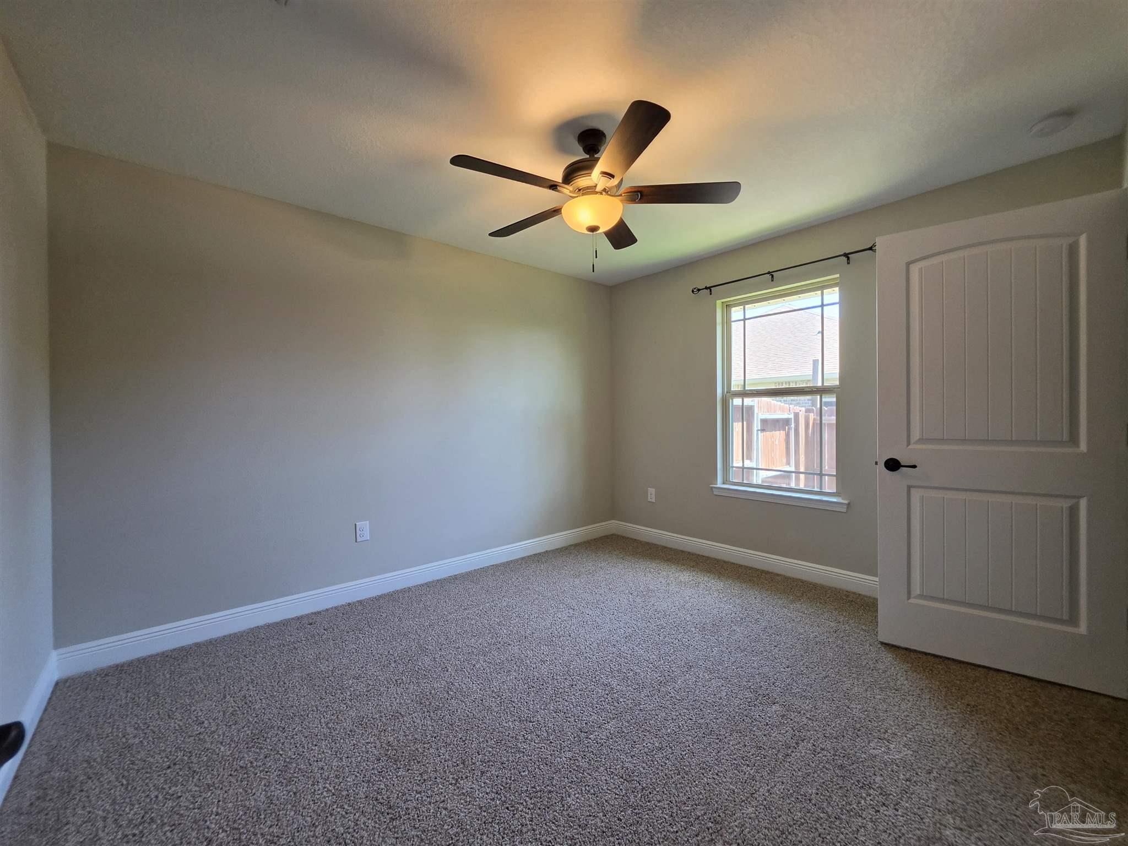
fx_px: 424
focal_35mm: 13
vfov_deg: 89.9
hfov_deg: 106.2
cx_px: 564
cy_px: 423
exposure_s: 1/120
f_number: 1.9
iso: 200
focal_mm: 2.2
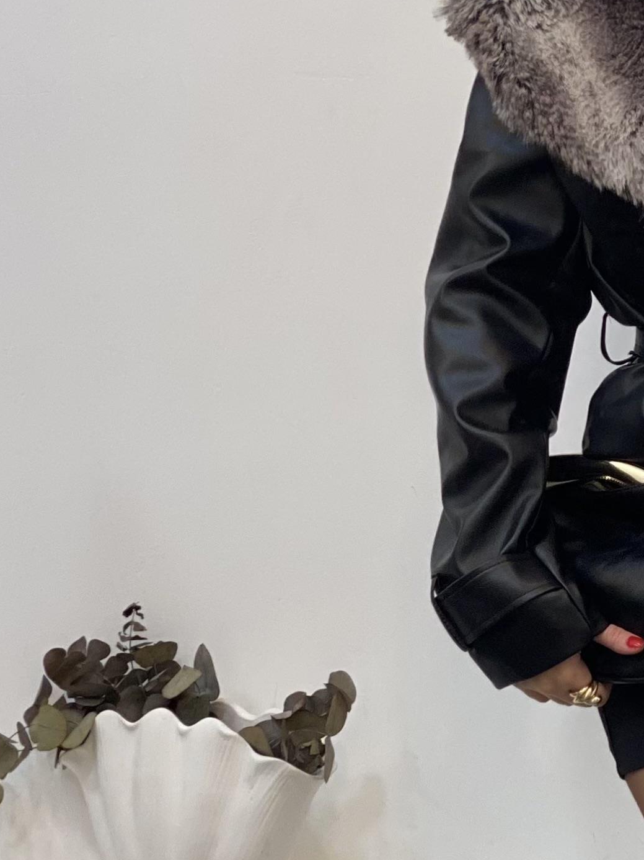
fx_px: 3672
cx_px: 709
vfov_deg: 13.3
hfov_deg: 9.9
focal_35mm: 148
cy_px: 611
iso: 80
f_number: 2
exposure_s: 1/100
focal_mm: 6
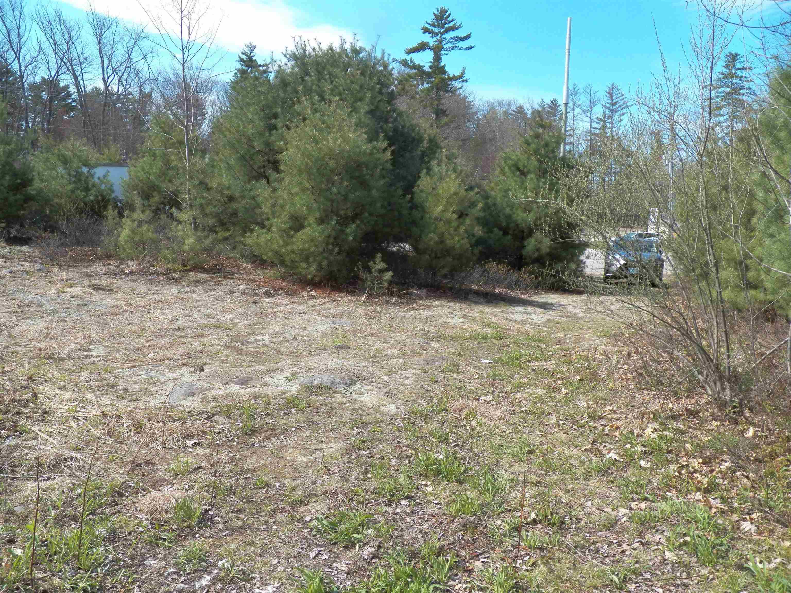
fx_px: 640
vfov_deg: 49.7
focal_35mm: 28
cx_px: 396
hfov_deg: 63.4
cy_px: 296
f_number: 4
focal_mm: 4.9
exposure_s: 1/800
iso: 125
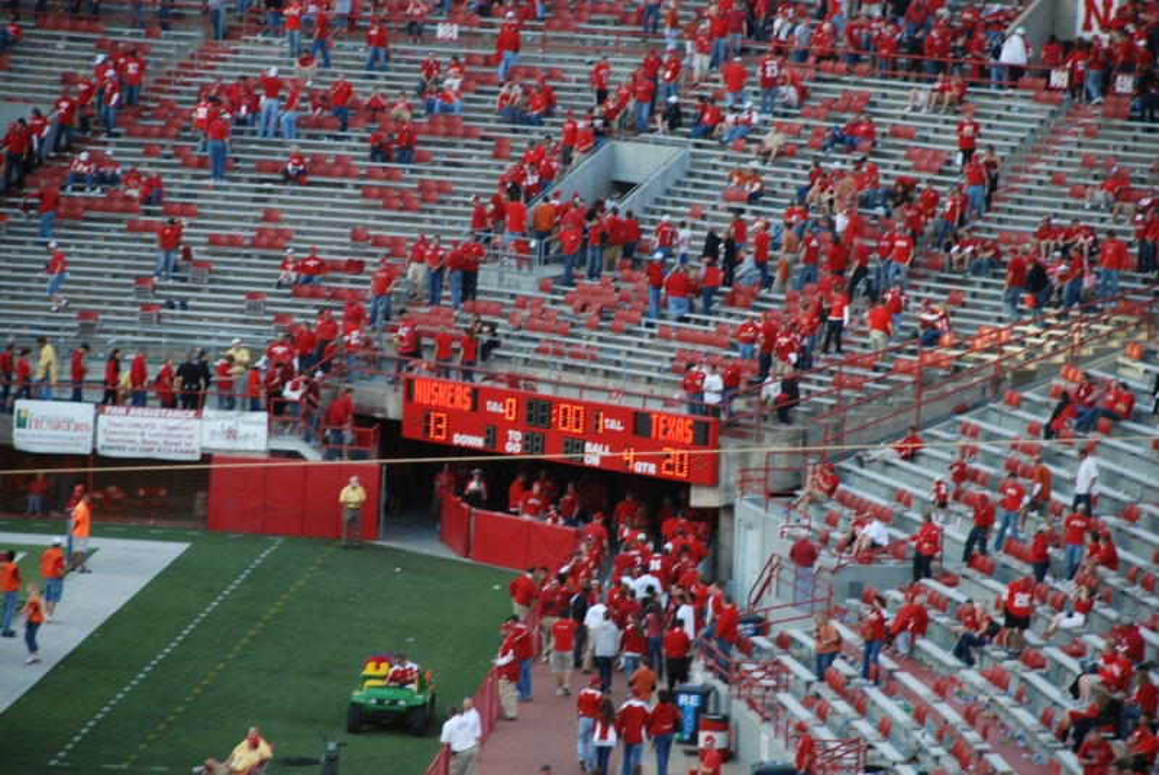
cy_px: 388
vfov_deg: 6.8
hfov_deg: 10.2
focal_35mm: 202
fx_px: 6525
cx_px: 580
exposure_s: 1/125
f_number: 5.6
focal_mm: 135
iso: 360
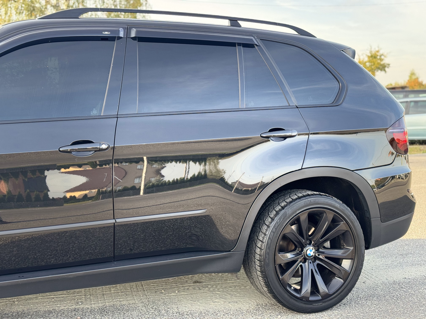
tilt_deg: -6.1
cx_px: 213
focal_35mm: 48
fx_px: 591
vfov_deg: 30.3
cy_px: 160
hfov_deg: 39.7
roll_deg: -0.6
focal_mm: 6.76
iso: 64
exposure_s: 1/218
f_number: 1.78
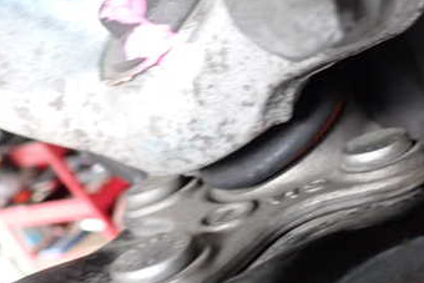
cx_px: 342
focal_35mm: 55
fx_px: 648
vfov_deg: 24.6
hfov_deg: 35.0
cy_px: 132
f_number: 2.3
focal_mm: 5.4
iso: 400
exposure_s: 1/30
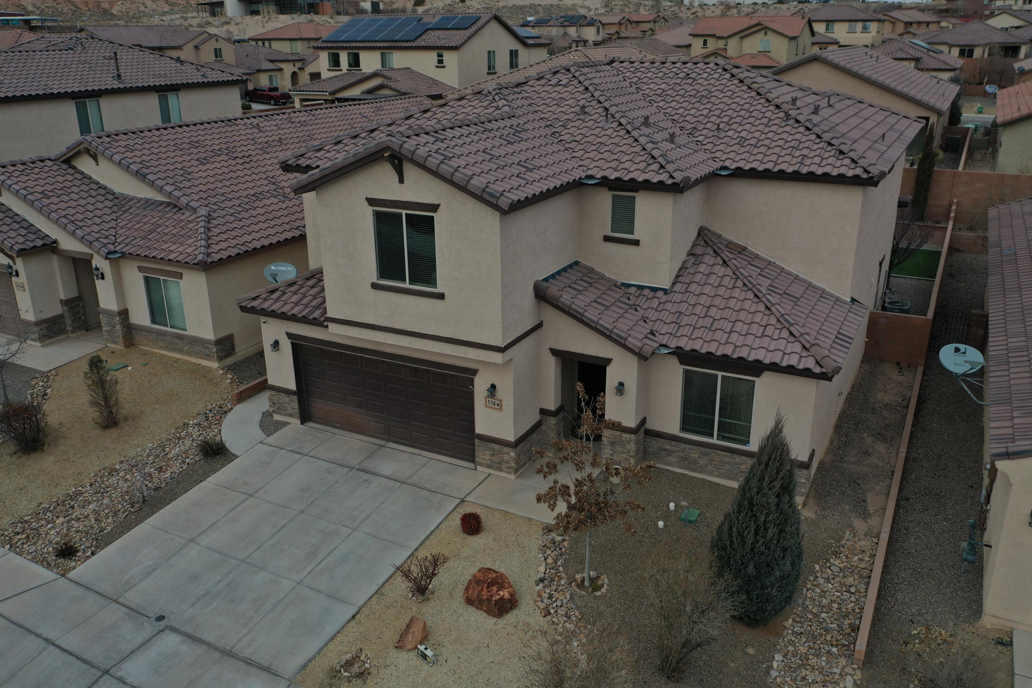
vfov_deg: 45.0
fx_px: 831
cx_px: 516
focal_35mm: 29
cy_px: 338
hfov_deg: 63.7
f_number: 2.8
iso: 100
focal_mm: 10.26
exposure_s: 1/2500
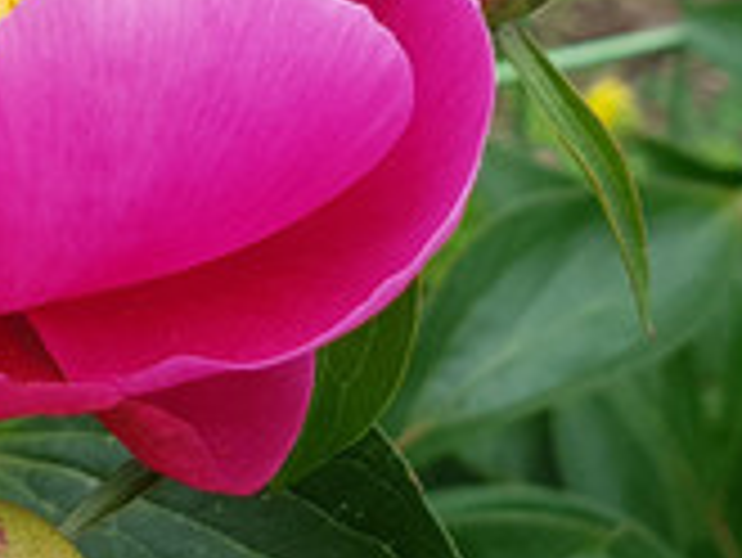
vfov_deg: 14.4
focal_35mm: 101
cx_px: 117
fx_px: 2167
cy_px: -45
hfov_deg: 19.2
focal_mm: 4.2
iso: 50
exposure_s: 1/722
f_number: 1.7
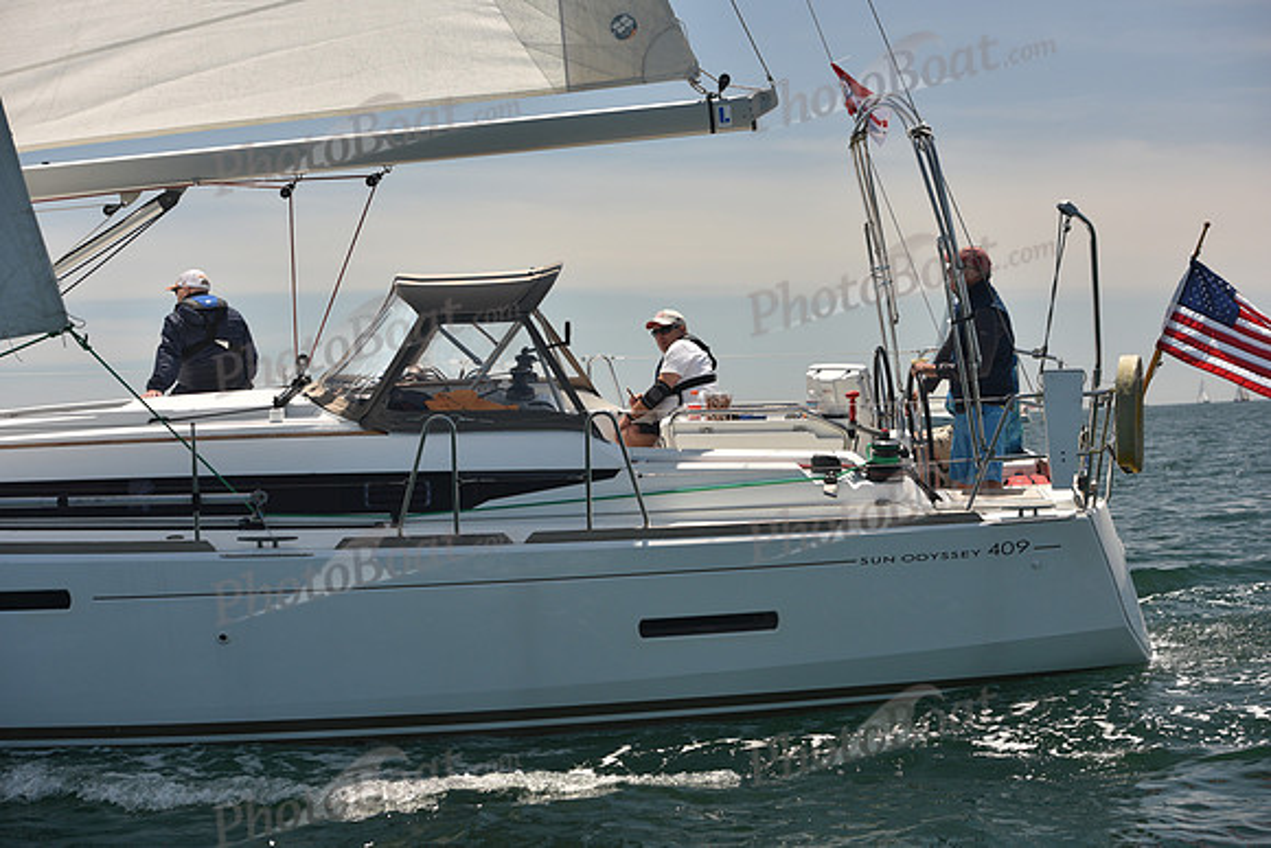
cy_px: 424
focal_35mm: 70
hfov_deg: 28.8
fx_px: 2472
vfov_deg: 19.5
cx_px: 636
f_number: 5.6
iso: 250
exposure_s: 1/800
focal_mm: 70
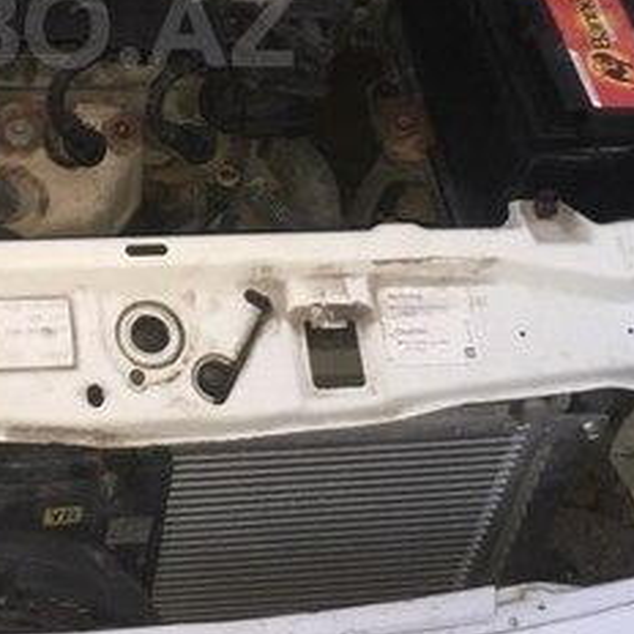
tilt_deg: -37.7
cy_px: 26
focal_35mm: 73
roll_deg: -3.0
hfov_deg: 22.8
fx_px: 1513
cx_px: 14
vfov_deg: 22.9
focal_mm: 4.15
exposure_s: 1/33
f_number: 2.2
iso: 64
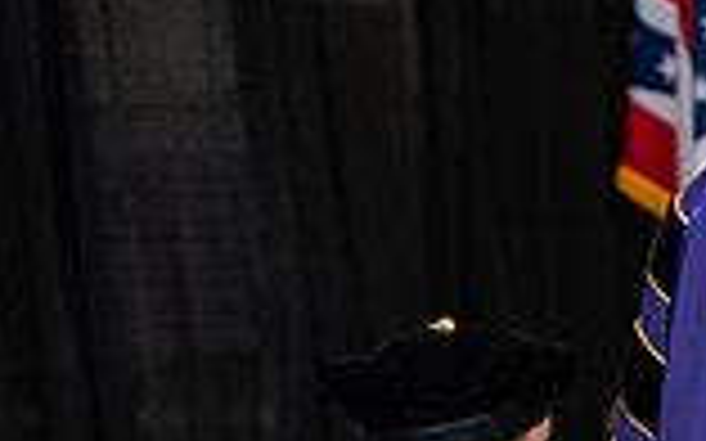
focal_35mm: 263
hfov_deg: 7.8
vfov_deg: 5.0
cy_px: 353
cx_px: 1219
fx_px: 5059
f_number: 4
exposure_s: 1/200
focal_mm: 70
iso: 1250
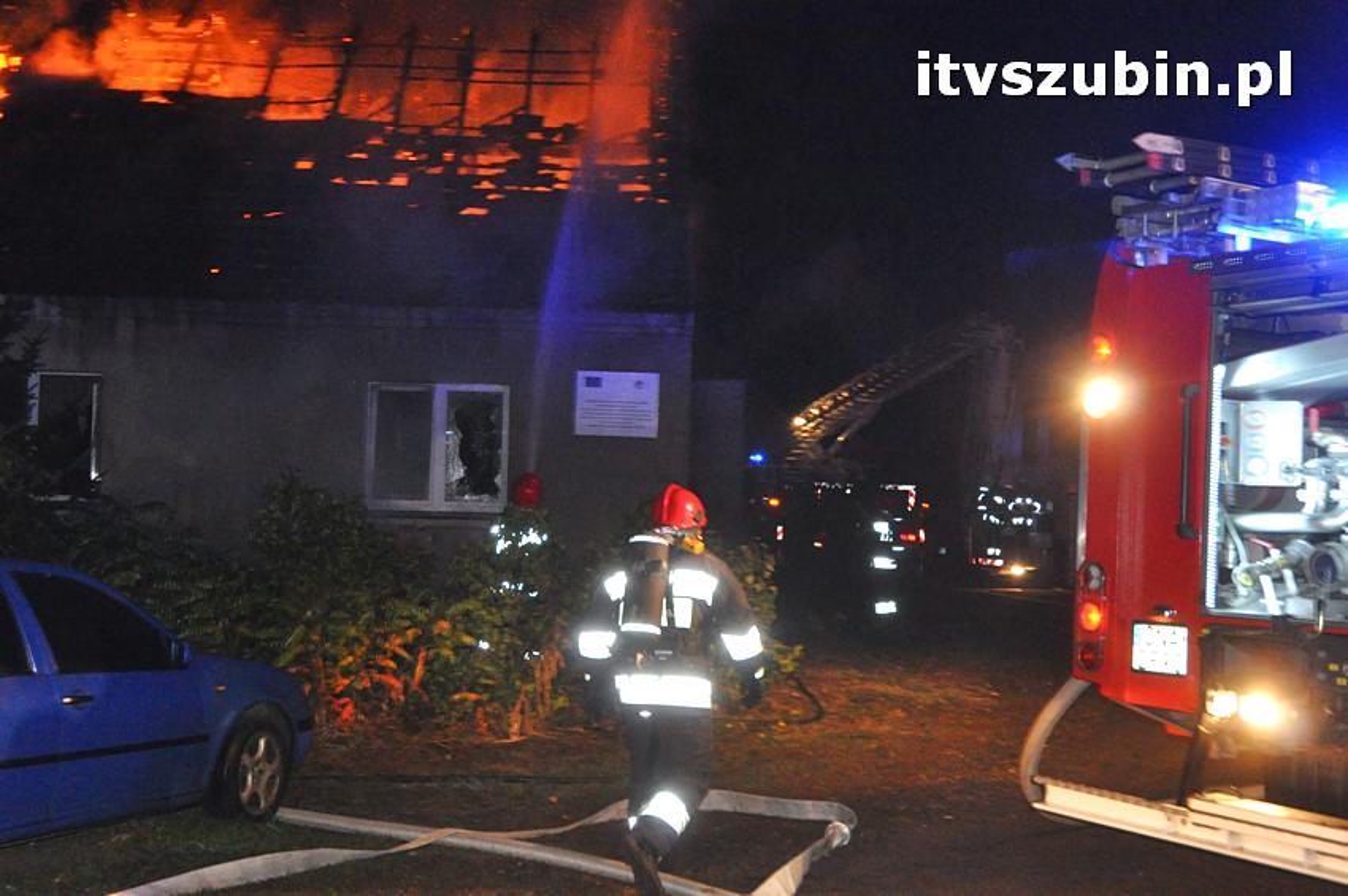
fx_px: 1627
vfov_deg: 30.8
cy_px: 448
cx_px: 674
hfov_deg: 45.0
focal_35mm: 44
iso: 3200
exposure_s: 1/60
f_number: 5.6
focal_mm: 29
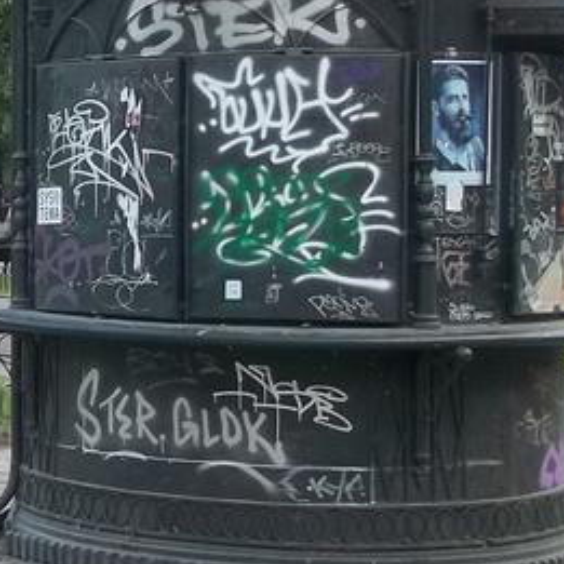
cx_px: -309
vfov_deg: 15.7
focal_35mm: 111
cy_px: 207
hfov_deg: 14.5
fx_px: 2046
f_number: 2.9
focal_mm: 5.7
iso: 80
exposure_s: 1/100
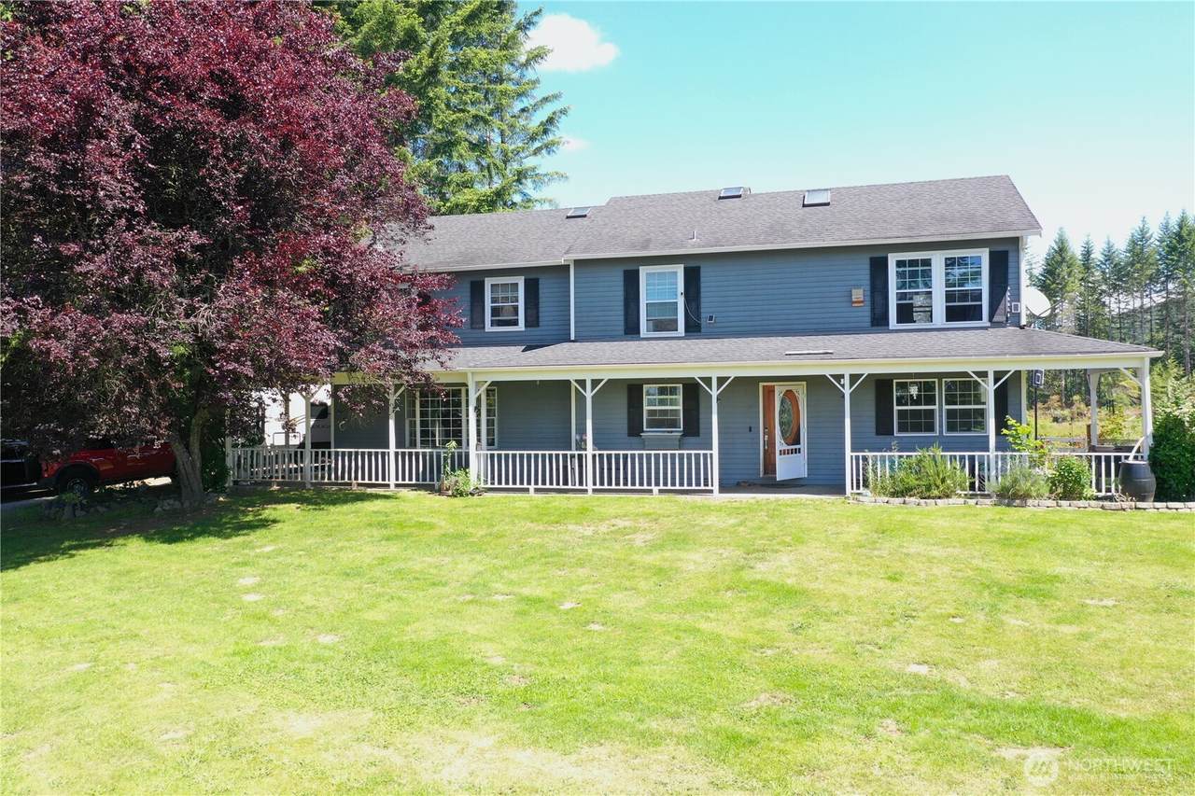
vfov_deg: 46.4
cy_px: 398
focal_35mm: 28
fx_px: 929
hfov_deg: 65.5
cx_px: 598
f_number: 4.5
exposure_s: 1/160
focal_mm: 10.26
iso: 100
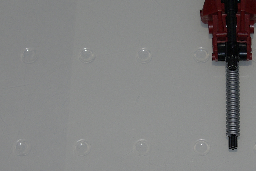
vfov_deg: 11.3
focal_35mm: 121
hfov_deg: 16.8
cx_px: 200
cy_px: 88
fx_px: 863
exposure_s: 1/45
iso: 400
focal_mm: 31
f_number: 8
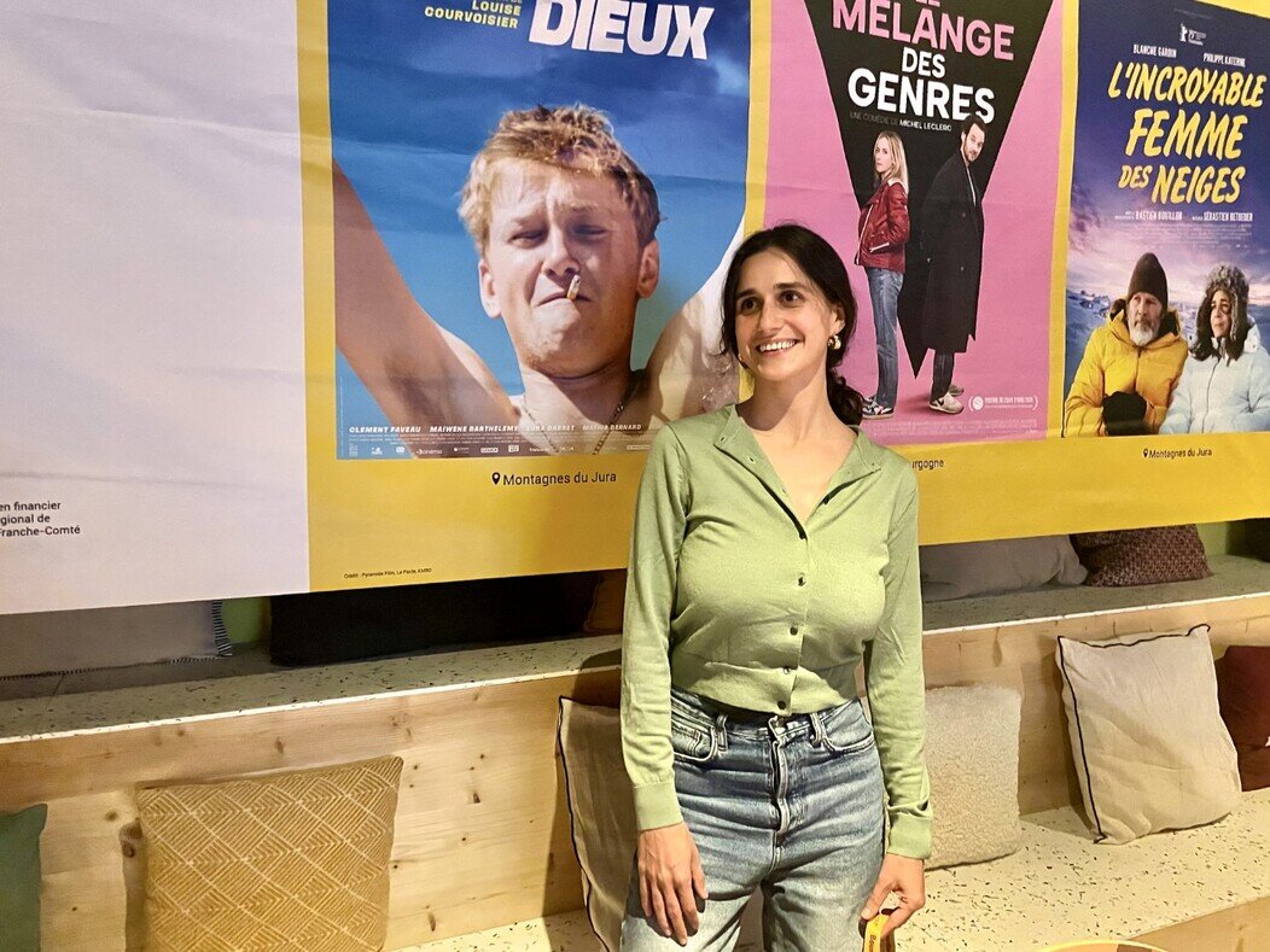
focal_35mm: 26
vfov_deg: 53.1
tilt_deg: -4.9
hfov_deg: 67.3
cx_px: 635
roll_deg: -0.8
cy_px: 476
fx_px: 954
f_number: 1.6
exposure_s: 1/25
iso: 640
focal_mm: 4.2
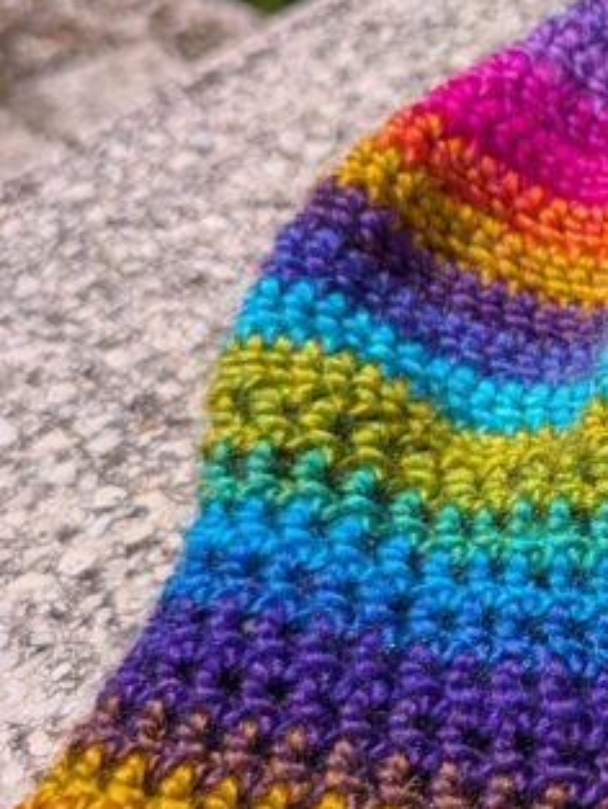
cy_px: 319
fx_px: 1824
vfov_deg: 25.0
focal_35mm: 78
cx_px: 927
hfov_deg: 17.0
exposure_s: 1/1346
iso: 21
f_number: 1.68
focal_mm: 6.9
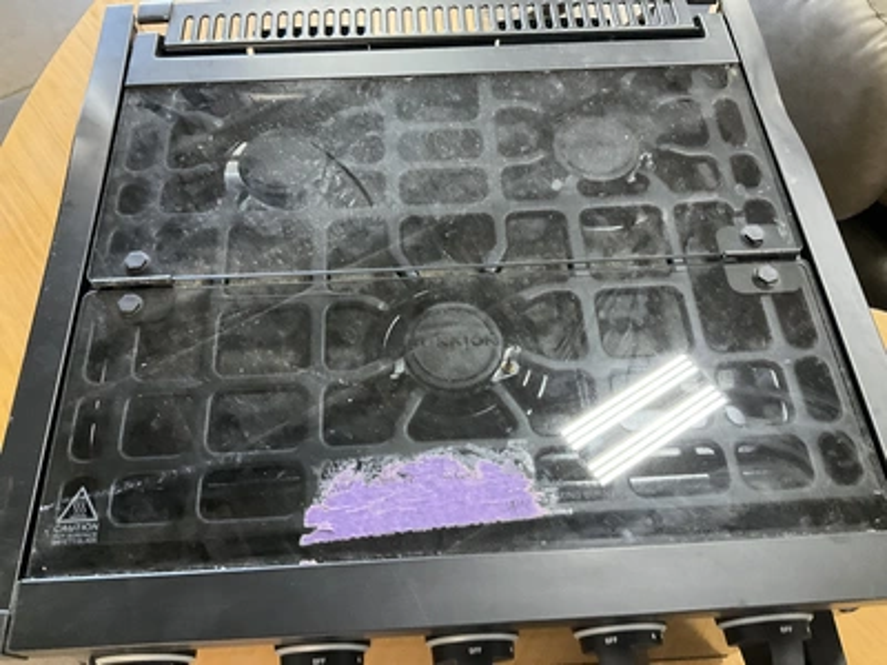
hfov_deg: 61.7
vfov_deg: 48.2
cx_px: 444
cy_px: 332
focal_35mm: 29
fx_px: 743
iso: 320
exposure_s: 1/30
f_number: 1.8
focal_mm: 3
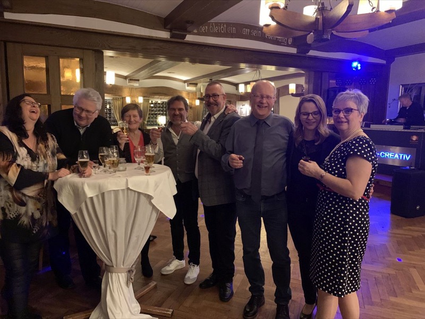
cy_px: 160
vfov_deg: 53.1
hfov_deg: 67.3
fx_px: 319
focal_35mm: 26
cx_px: 212
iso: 640
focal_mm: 4.25
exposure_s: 1/20
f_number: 1.8
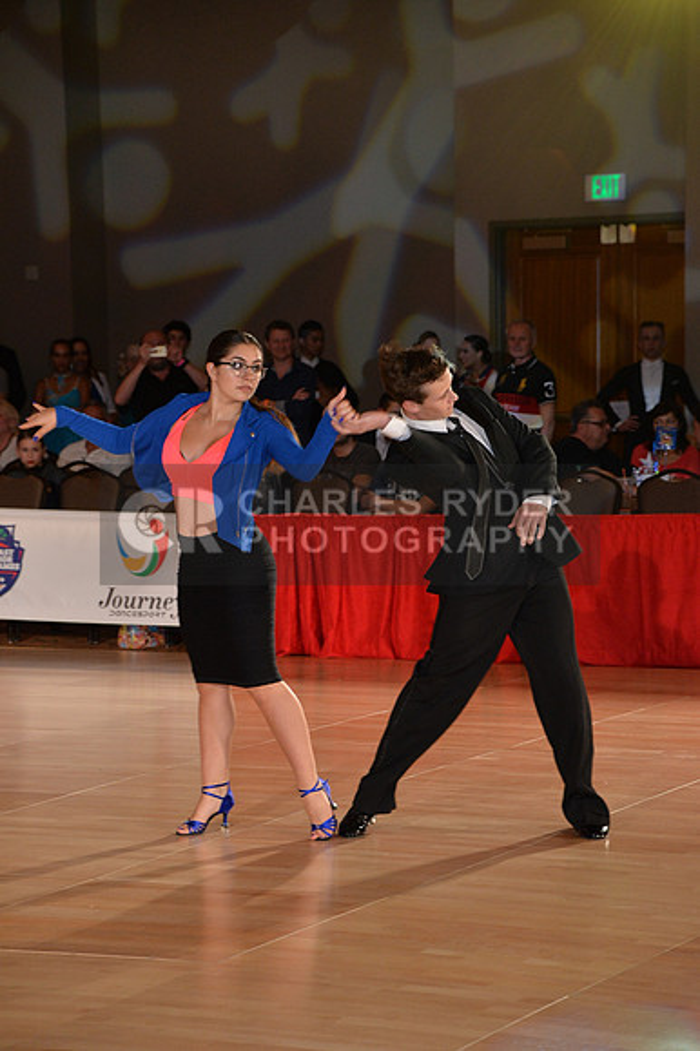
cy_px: 526
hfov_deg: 12.4
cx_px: 350
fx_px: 3212
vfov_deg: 18.6
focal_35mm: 110
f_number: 5
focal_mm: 110
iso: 1600
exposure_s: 1/200
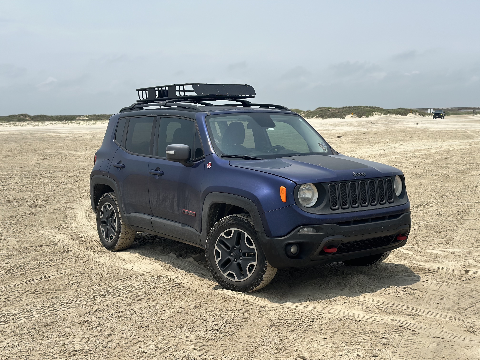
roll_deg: +2.1
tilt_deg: -6.3
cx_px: 240
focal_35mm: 48
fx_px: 666
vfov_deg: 30.3
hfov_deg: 39.7
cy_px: 180
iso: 100
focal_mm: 6.86
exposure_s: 1/9804
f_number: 1.78
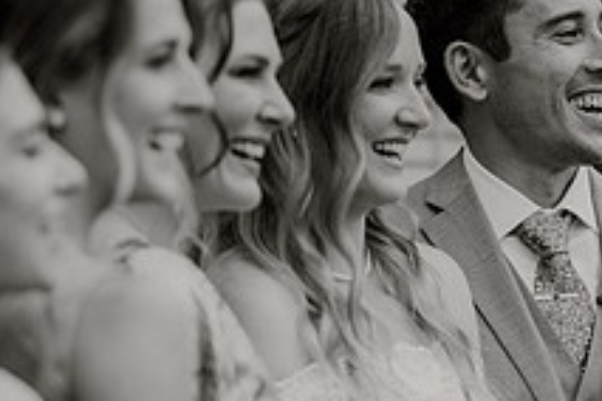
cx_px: 523
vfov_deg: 4.8
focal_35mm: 286
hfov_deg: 7.2
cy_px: 291
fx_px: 4782
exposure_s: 1/2000
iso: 125
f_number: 2
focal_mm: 105
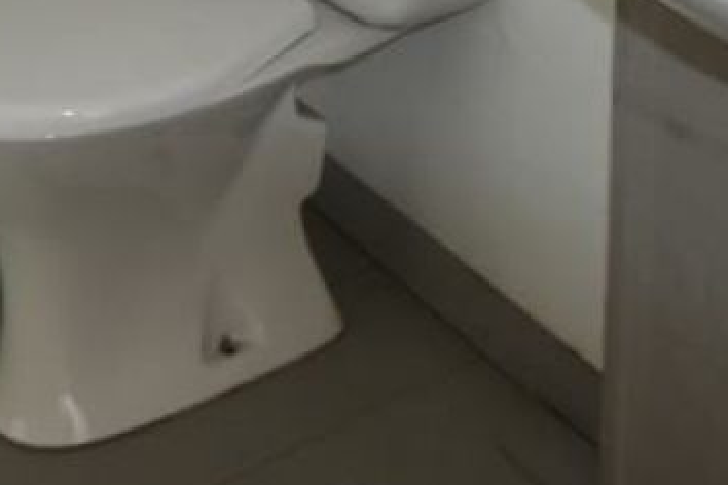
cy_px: -382
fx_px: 1314
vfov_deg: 17.2
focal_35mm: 65
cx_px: 243
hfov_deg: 30.7
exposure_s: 1/100
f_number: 5
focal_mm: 12
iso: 800
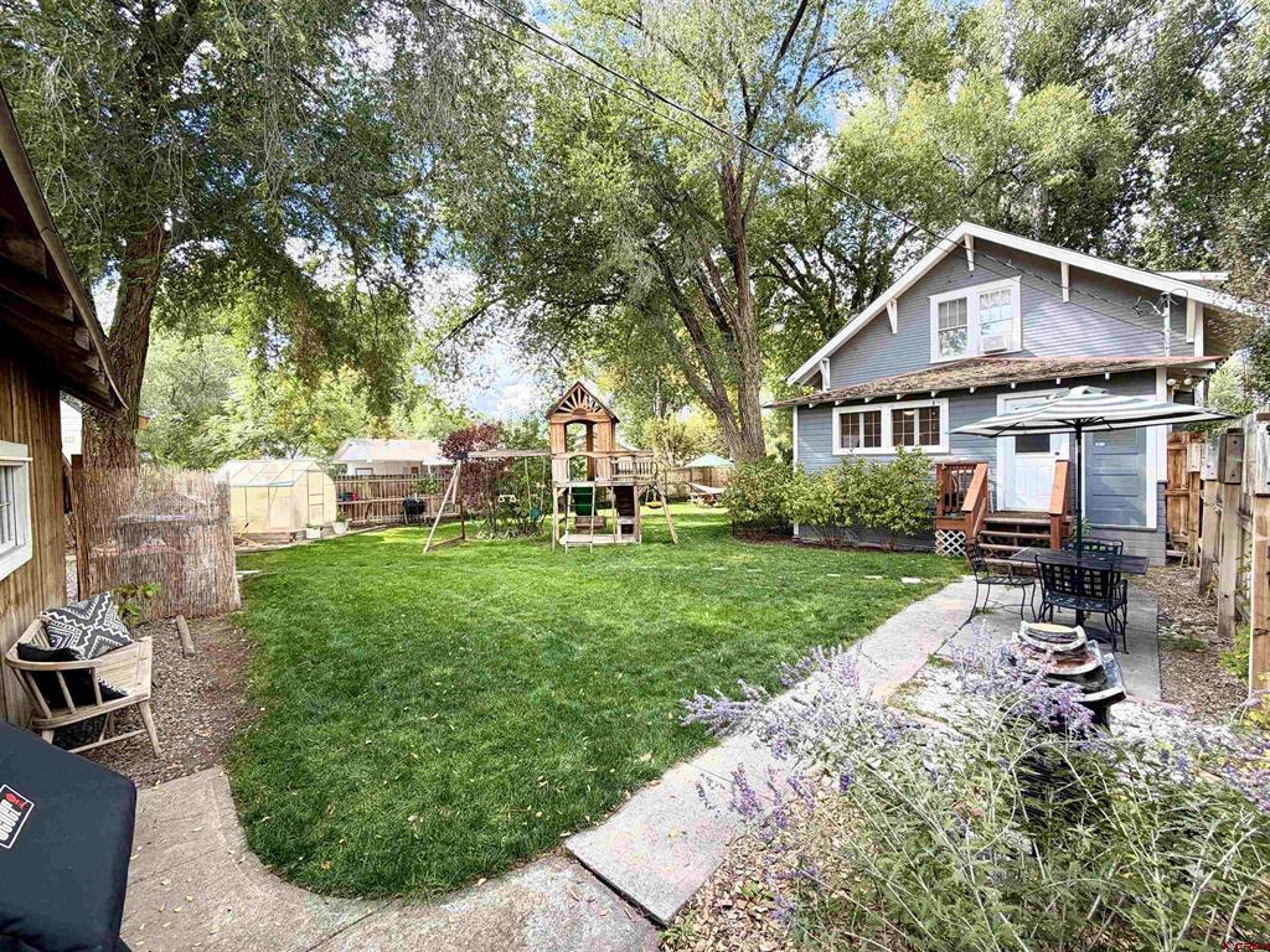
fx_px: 514
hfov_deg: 102.1
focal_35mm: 14
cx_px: 635
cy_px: 476
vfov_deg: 85.7
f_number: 2.2
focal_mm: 2.22
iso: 50
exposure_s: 1/285
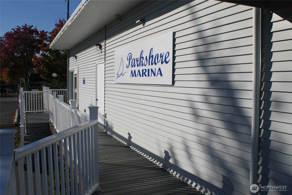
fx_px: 243
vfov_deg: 43.7
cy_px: 98
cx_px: 146
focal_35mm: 30
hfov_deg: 61.9
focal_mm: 20
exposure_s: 1/500
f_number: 10
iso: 100
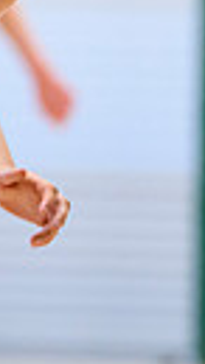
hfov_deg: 1.0
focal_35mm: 1204
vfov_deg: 1.8
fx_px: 11650
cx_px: -187
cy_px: 1
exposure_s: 1/800
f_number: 3.2
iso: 4000
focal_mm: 200
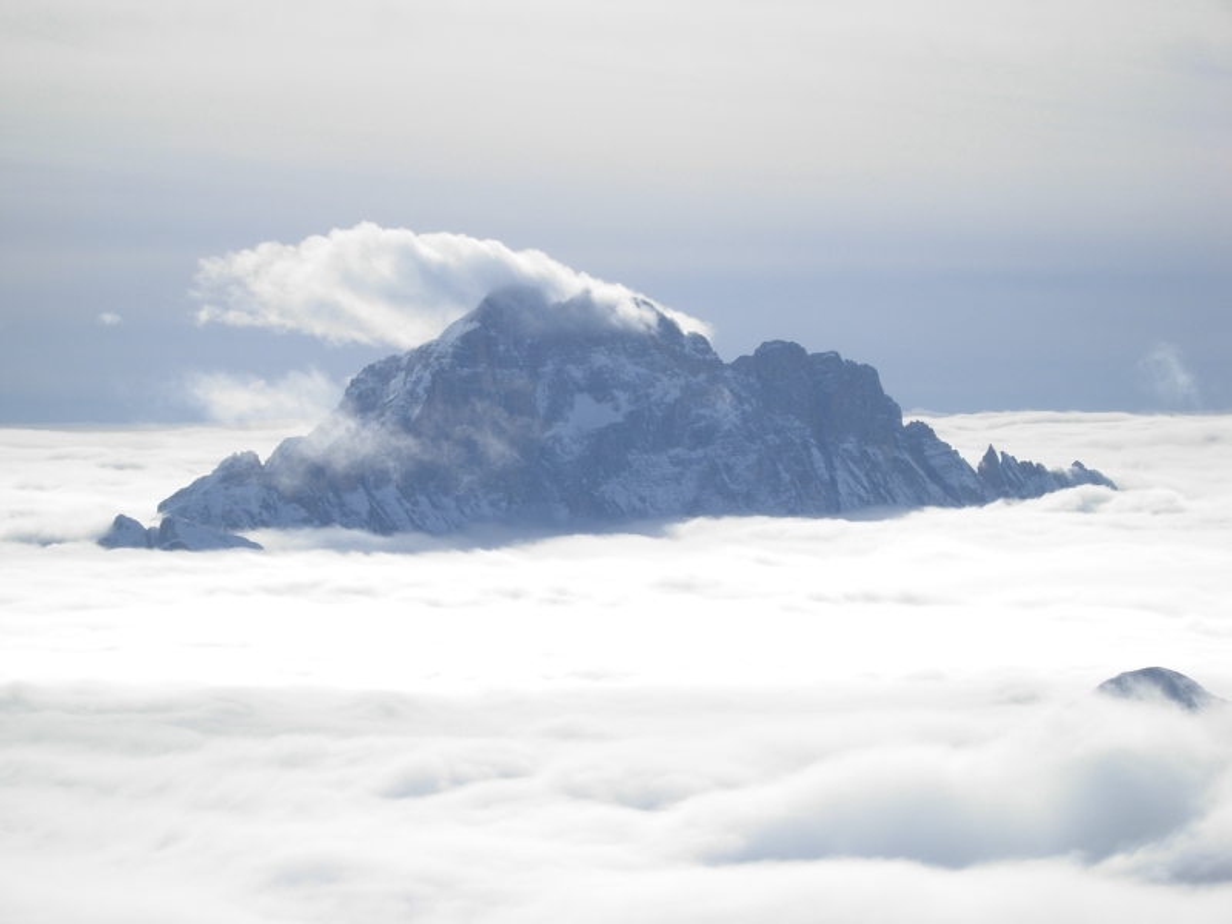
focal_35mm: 126
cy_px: 462
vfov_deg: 11.8
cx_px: 616
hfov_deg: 15.6
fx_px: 4484
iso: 50
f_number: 7.3
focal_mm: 26.3
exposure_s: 1/542
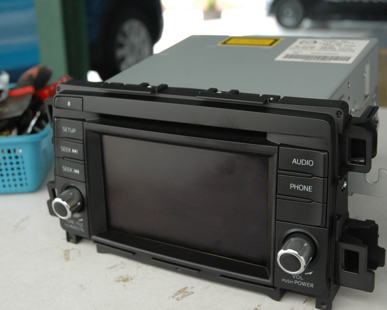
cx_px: 181
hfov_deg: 35.0
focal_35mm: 54
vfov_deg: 28.3
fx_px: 614
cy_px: 153
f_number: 5.6
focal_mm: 31
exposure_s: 1/125
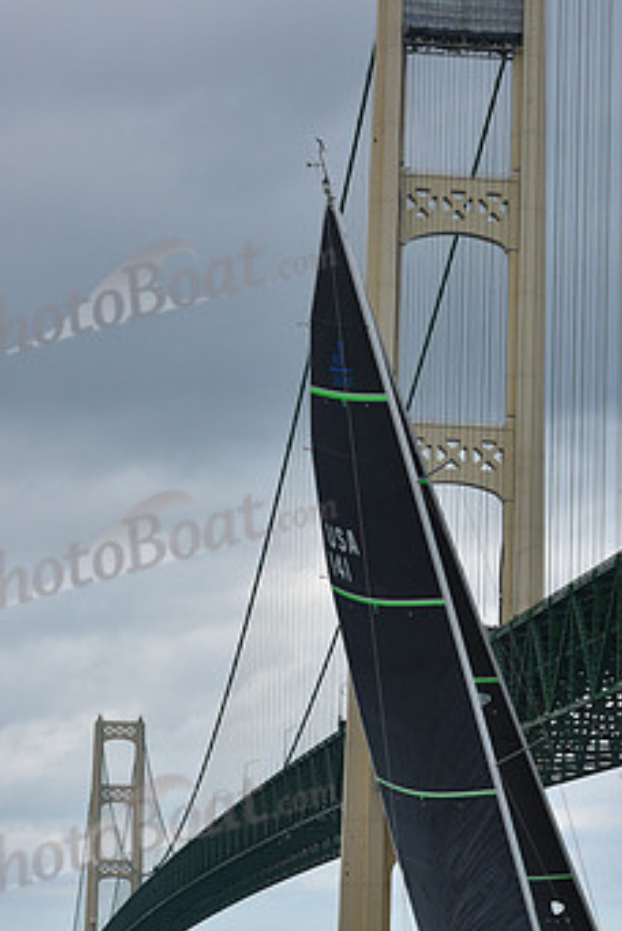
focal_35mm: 119
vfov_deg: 17.1
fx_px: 3078
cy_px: 653
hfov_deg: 11.5
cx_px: 479
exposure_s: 1/800
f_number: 9
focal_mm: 70
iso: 400
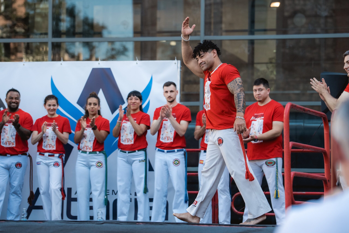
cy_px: 95
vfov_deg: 8.0
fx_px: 1659
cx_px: 207
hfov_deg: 12.0
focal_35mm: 171
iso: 800
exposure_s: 1/1000
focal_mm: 144
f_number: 4
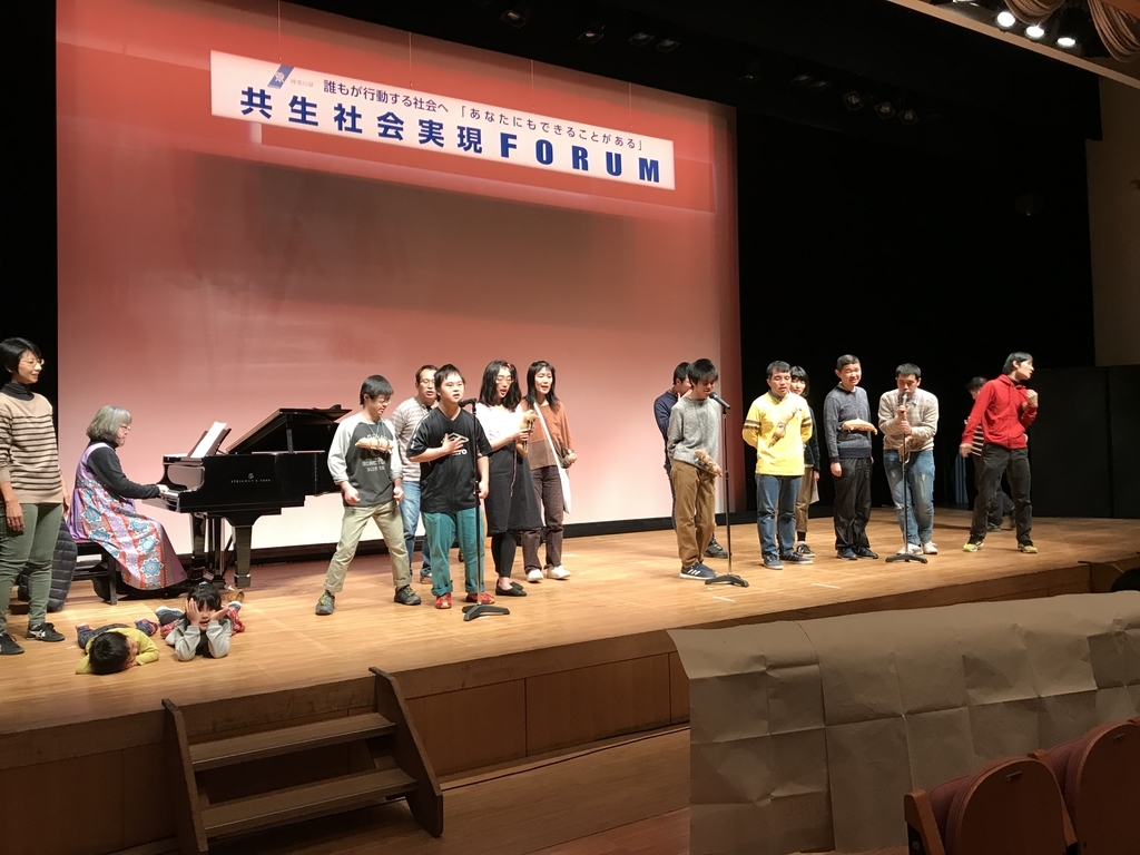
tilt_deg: +3.0
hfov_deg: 63.4
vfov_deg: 49.7
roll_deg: +2.4
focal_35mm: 28
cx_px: 570
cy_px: 428
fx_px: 922
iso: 40
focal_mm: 3.99
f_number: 1.8
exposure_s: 1/20
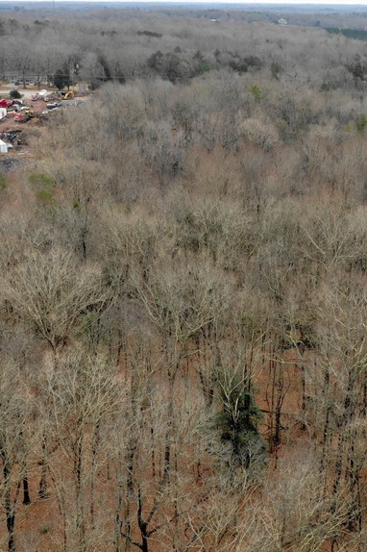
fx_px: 811
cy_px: 287
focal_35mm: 53
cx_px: 281
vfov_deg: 37.5
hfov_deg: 25.1
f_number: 8
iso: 100
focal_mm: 10.26
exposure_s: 1/100
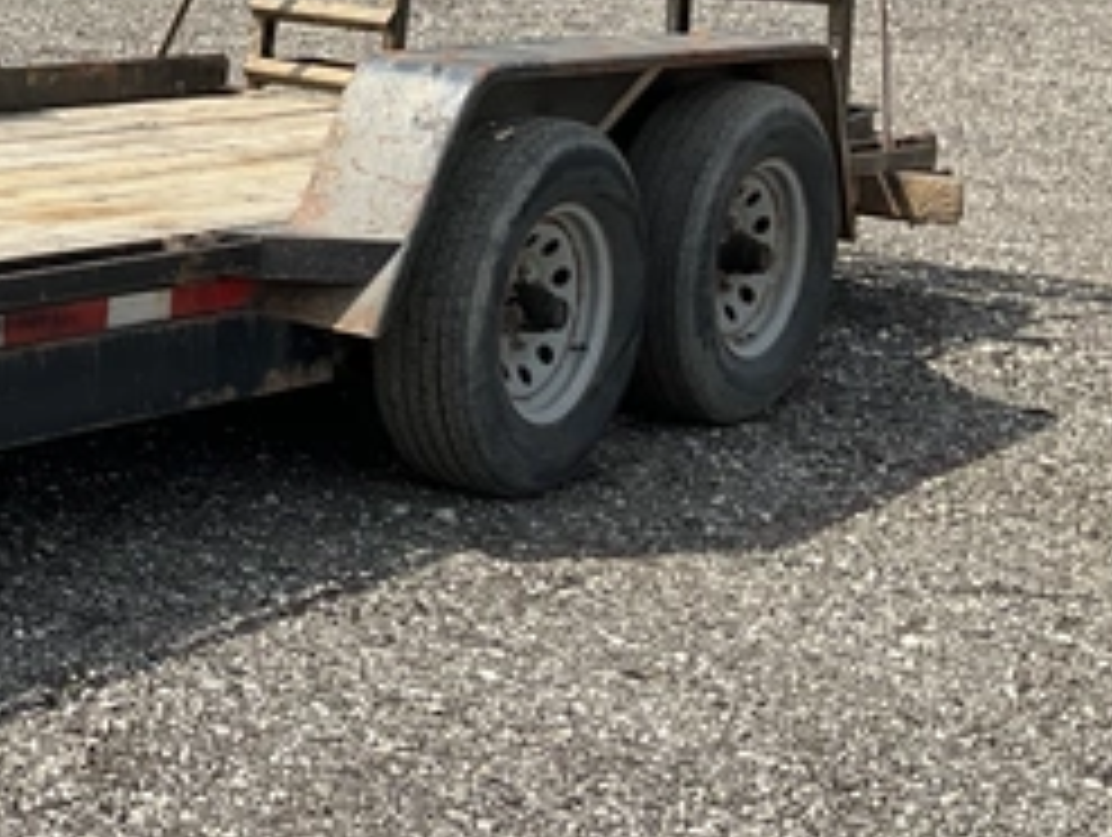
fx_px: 2831
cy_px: 160
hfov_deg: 19.9
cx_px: -446
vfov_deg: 16.7
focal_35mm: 88
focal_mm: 3
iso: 25
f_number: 1.8
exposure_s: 1/1342
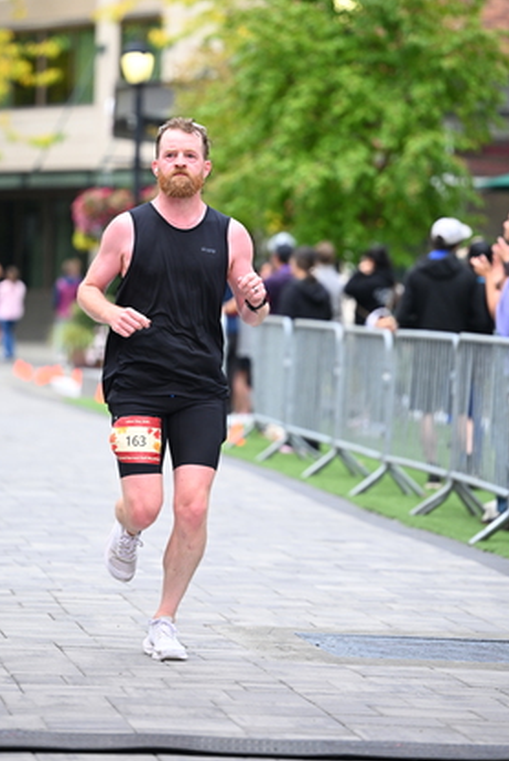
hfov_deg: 7.4
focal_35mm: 185
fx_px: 3917
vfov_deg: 11.1
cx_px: 213
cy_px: 291
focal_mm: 140
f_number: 2.8
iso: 1000
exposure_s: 1/2000
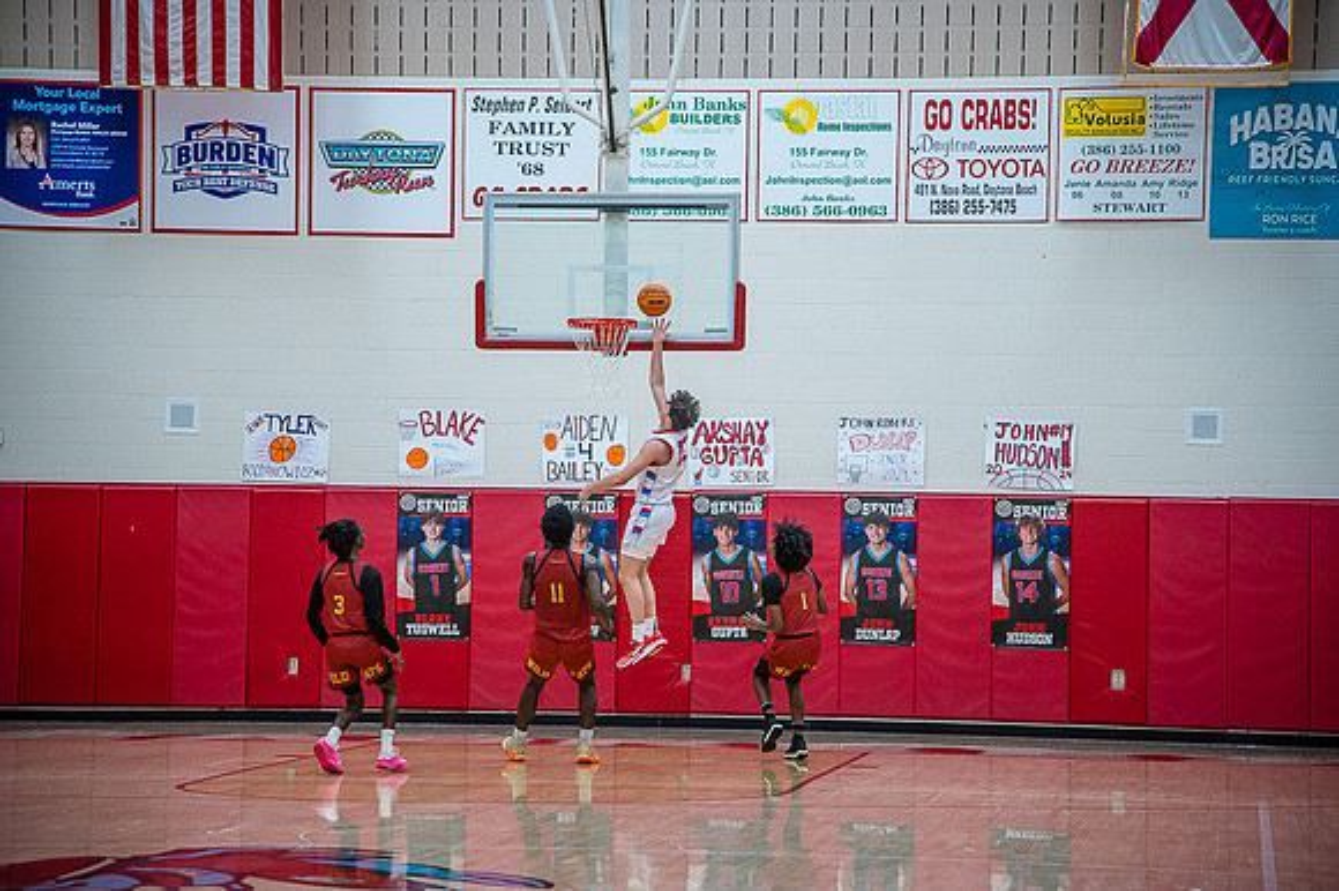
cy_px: 446
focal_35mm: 120
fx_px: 4461
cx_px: 670
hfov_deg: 17.1
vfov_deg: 11.4
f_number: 4
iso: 2000
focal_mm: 120
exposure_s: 1/320
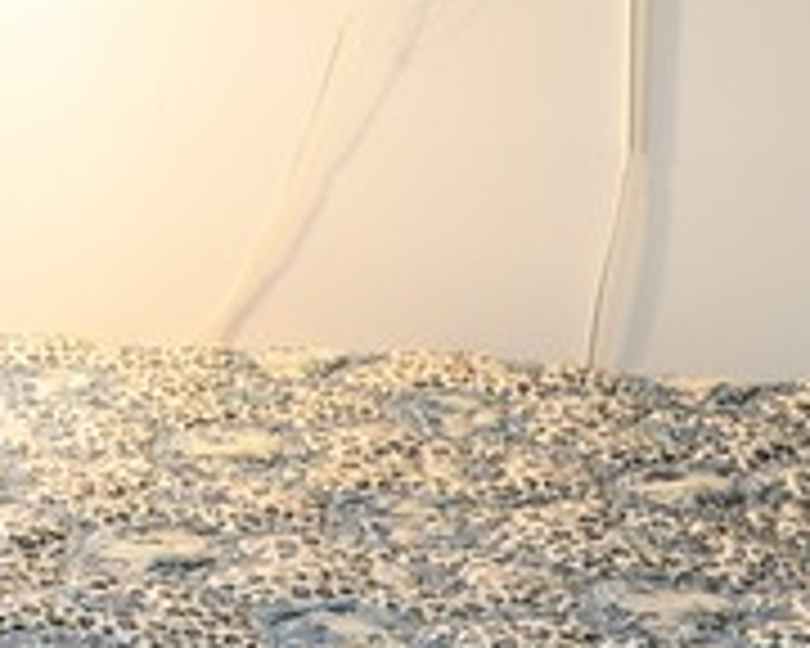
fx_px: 3236
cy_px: -297
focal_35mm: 135
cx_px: -1030
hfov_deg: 12.0
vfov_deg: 11.0
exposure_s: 1.3
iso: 200
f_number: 8
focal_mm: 16
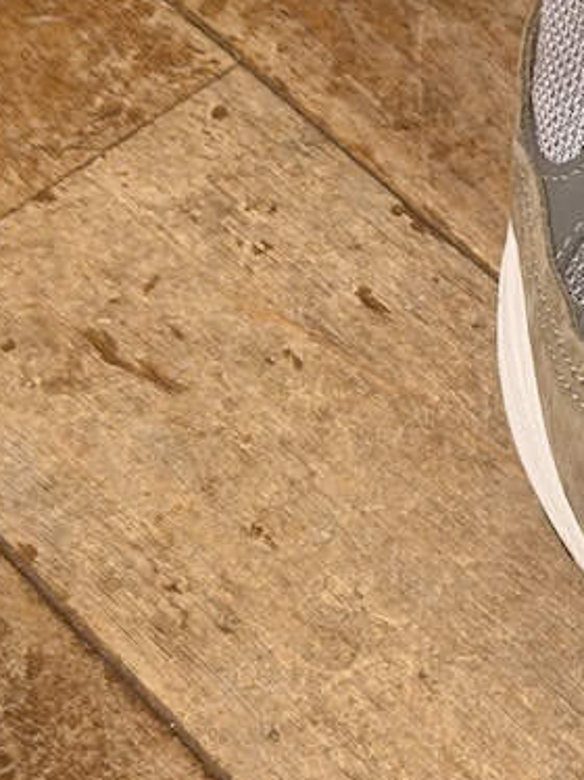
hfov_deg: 10.5
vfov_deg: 13.9
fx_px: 3085
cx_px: 805
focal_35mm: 137
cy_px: -212
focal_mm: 6.76
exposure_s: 1/40
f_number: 1.78
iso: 500
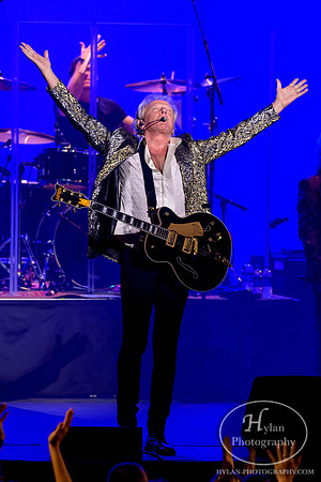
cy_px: 241
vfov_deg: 4.5
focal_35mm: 455
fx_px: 6089
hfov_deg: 3.0
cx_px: 181
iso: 3600
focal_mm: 300
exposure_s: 1/250
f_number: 4
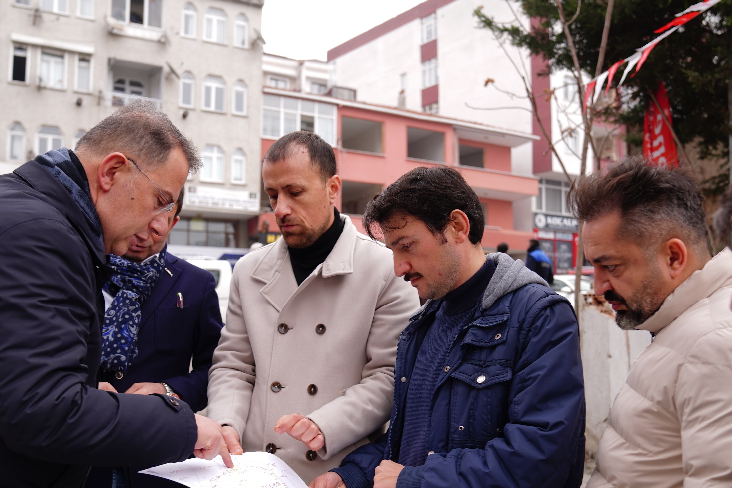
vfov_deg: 38.7
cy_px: 298
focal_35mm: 34
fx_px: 691
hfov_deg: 55.7
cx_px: 405
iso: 50
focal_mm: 24
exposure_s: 1/125
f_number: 2.8
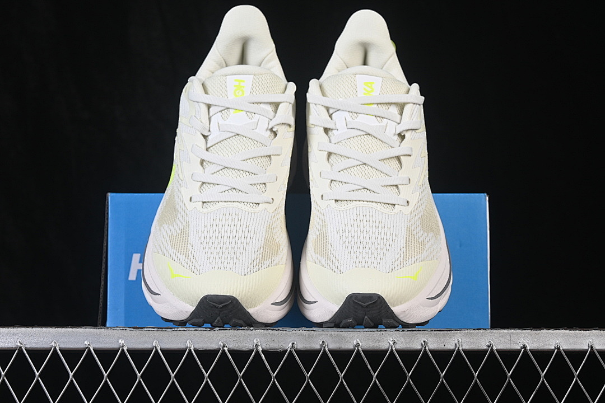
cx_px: 302
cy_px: 202
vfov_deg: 18.2
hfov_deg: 27.0
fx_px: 1260
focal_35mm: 75
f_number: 8
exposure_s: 1/80
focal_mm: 50
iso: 160
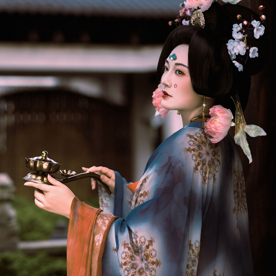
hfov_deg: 16.0
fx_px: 983
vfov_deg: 15.9
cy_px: 96
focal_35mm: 109
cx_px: 137
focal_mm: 85
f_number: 2.8
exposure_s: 1/500
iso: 100
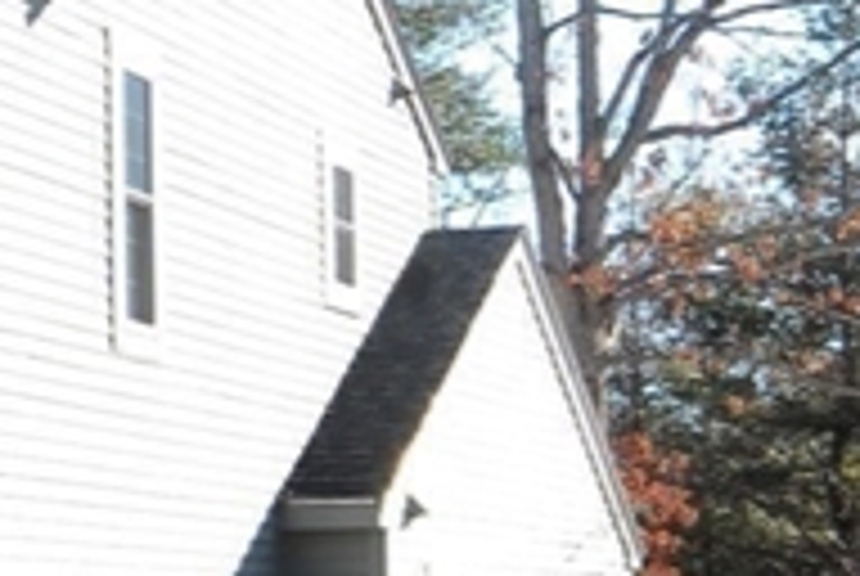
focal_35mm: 161
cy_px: 374
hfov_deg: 12.1
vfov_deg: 8.6
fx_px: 3852
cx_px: -450
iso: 400
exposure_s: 1/100
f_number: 13
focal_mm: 20
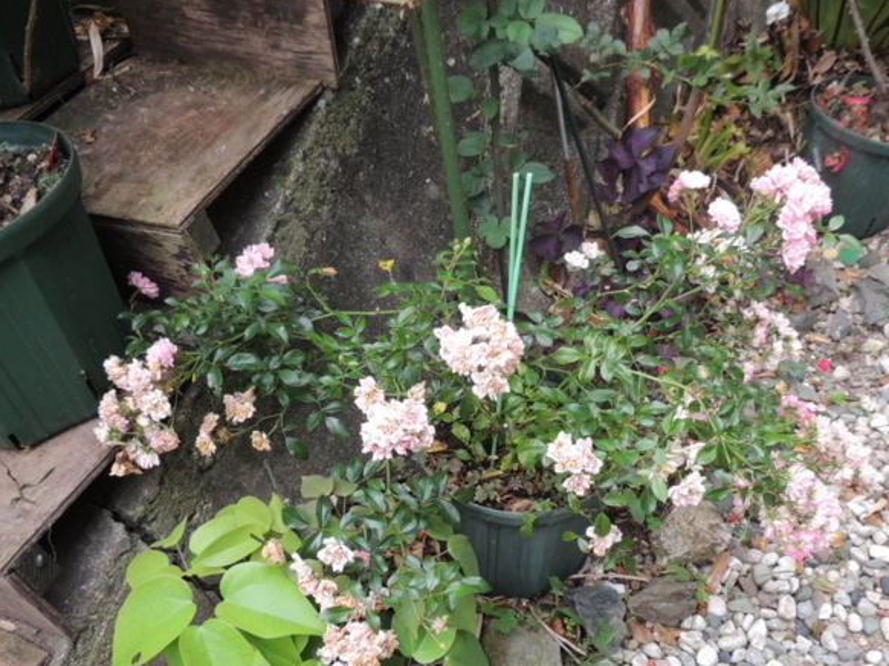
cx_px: 486
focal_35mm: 33
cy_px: 403
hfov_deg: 55.3
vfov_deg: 42.7
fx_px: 847
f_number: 3
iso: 100
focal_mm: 4.3
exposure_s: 1/80
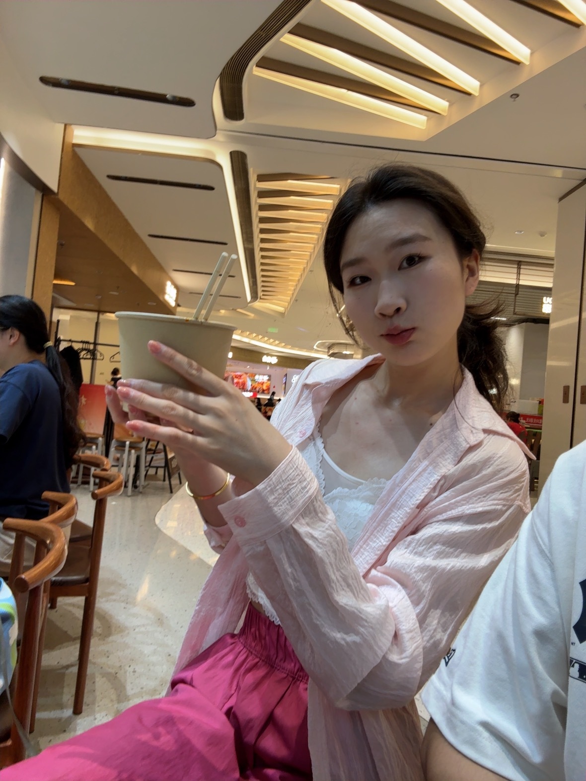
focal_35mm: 23
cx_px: 293
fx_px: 519
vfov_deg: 73.9
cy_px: 390
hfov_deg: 58.9
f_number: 1.9
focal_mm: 2.69
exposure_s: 1/50
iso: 40
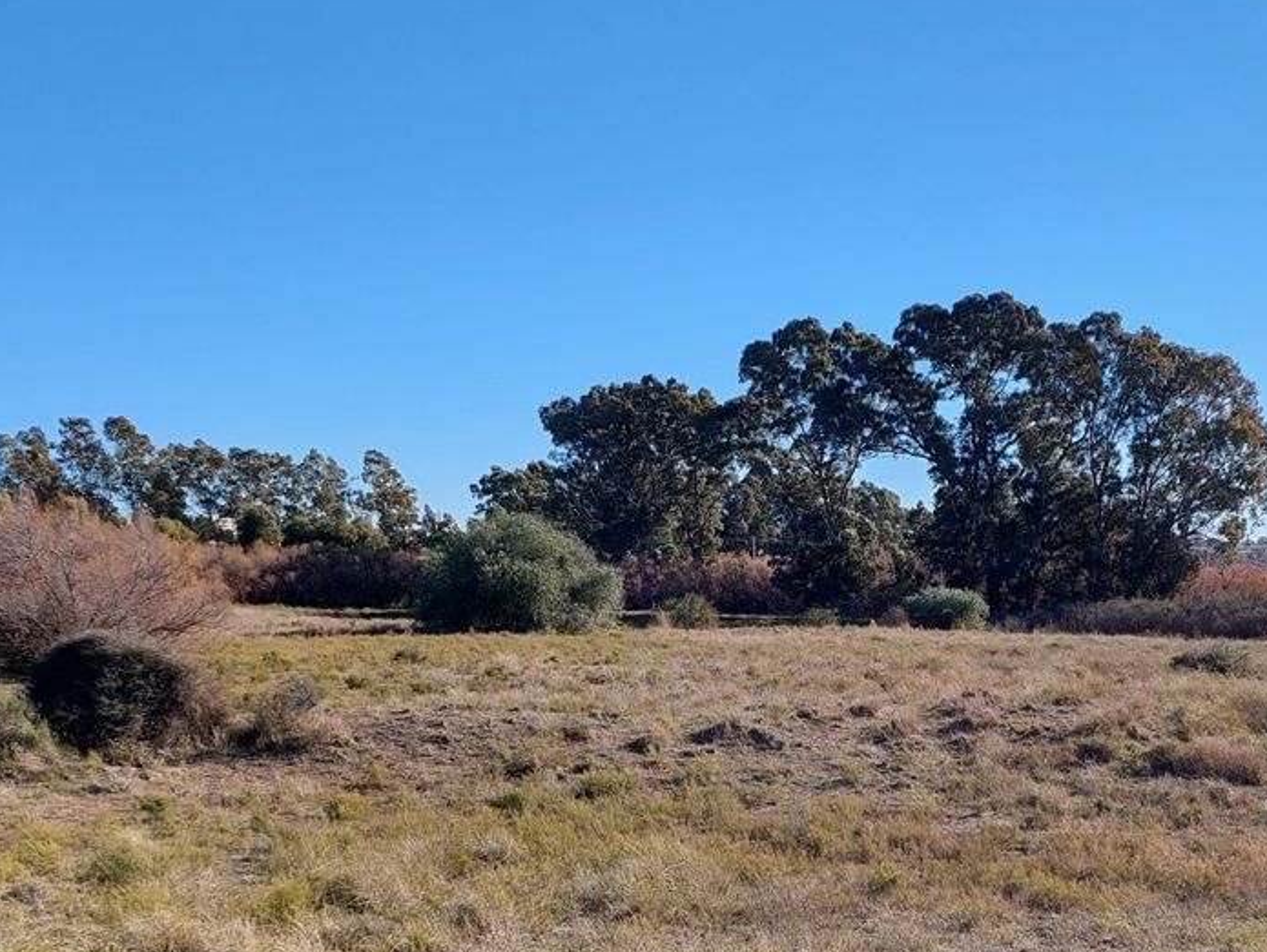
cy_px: 657
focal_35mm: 46
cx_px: 829
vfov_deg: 31.2
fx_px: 1685
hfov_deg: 40.8
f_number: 1.8
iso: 40
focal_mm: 5.23
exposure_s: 1/1278
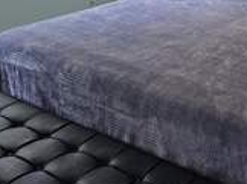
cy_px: 28
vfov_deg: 21.2
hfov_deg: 27.4
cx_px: 230
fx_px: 484
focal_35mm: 68
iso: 400
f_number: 1.7
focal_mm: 6.3
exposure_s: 1/120
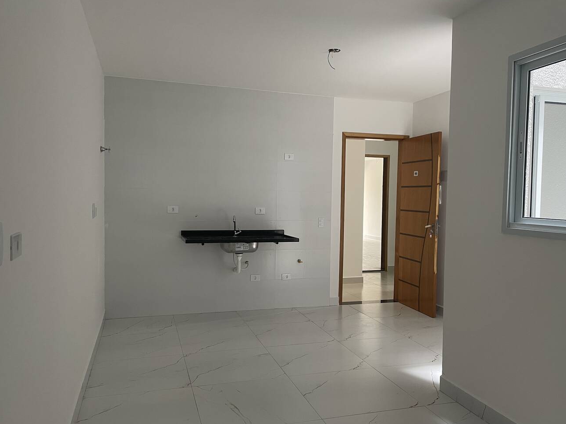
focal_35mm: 29
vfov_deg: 48.2
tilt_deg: -2.4
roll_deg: -1.2
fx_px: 474
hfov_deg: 61.7
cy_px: 224
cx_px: 285
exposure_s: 1/60
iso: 250
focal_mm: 4.2
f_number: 1.6
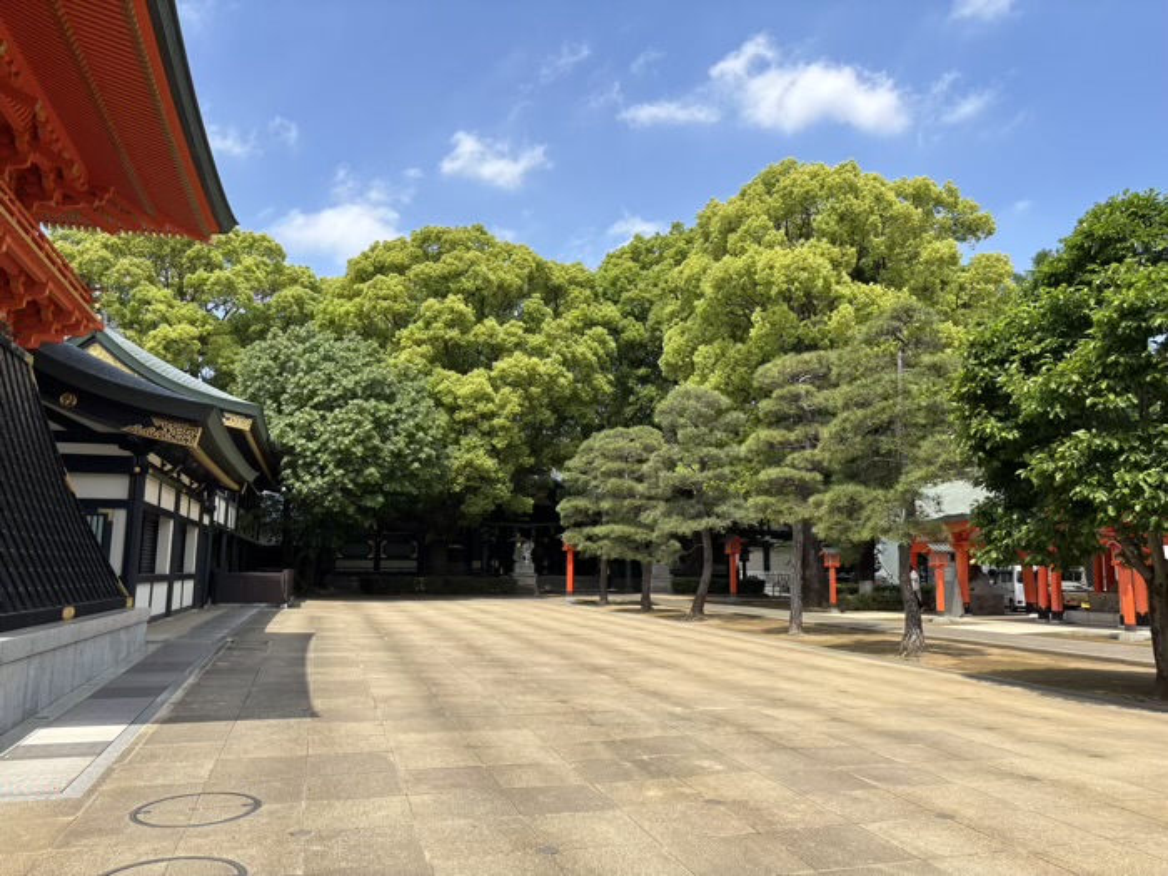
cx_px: 584
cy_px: 438
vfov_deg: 53.1
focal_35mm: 26
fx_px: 877
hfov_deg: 67.3
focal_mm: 5.96
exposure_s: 1/2242
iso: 50
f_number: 1.6
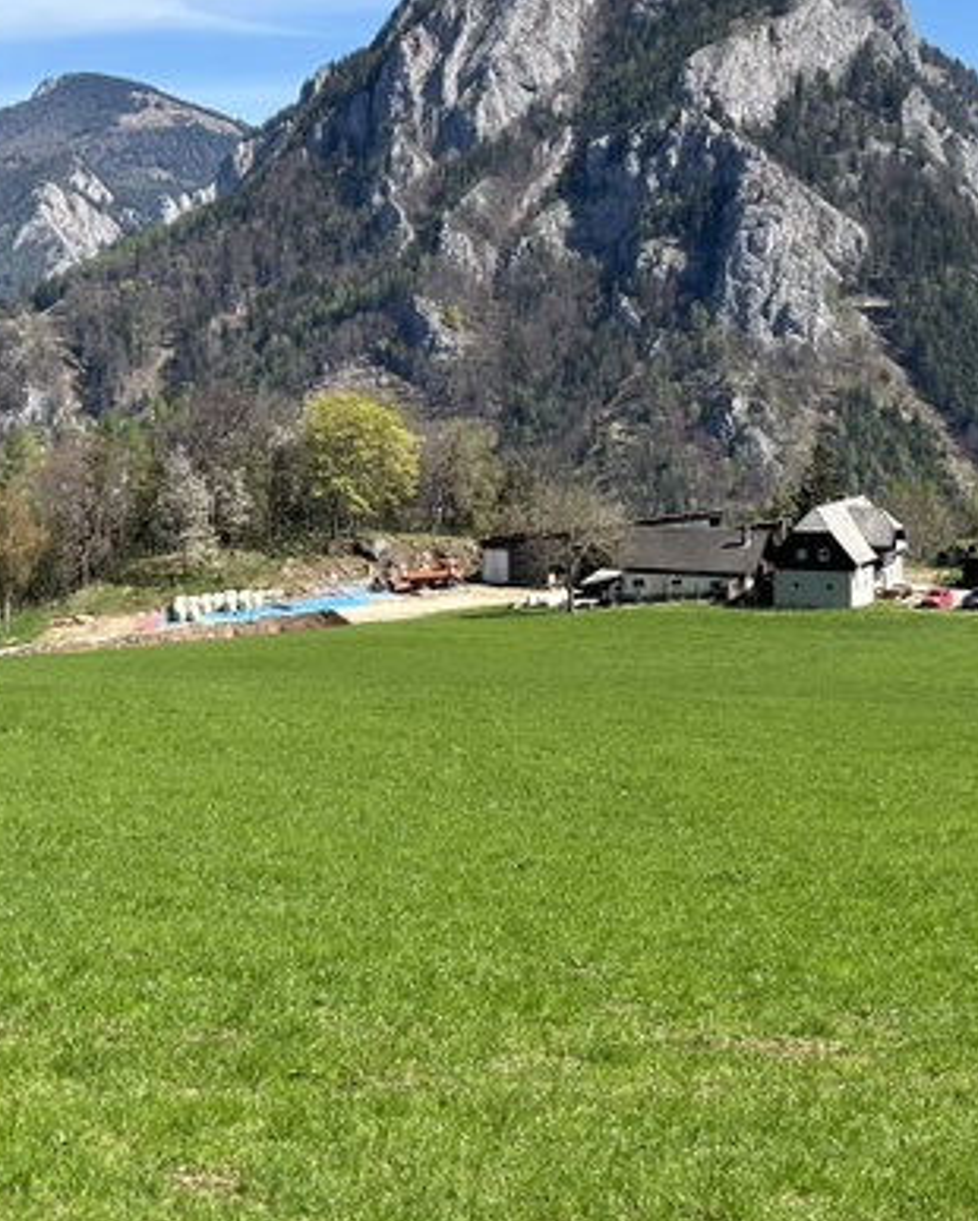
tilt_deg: -4.3
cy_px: 503
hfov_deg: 25.7
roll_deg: +1.1
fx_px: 2133
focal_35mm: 59
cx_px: 312
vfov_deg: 31.9
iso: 50
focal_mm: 5.7
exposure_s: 1/3460
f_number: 1.5
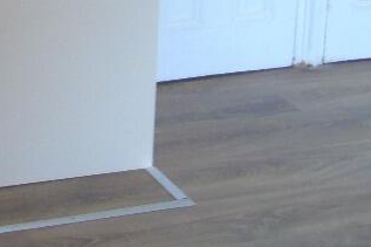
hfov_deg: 21.0
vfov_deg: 14.4
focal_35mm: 84
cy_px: -188
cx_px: -166
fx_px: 865
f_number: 3.6
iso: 320
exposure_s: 1/30
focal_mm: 4.4
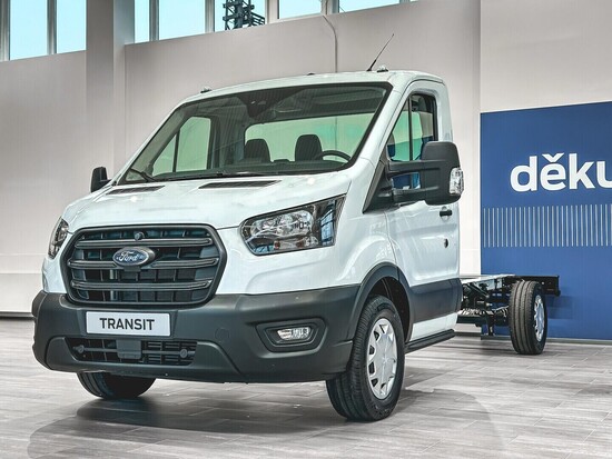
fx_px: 849
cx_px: 306
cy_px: 230
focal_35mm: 48
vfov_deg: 30.3
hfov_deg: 39.6
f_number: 1.8
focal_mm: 6.86
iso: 64
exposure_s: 1/150
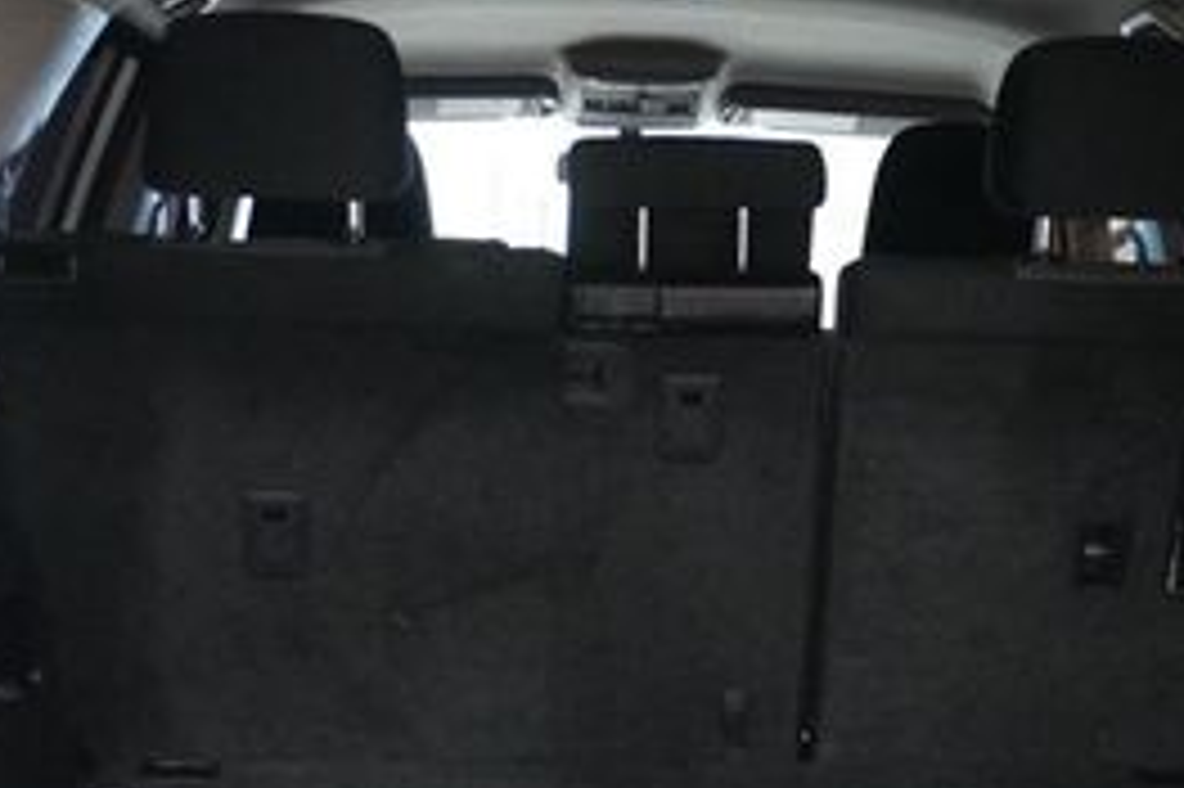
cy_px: 518
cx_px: 689
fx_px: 2399
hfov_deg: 27.7
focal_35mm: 73
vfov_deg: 18.6
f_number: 4
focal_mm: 20
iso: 6400
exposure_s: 1/30
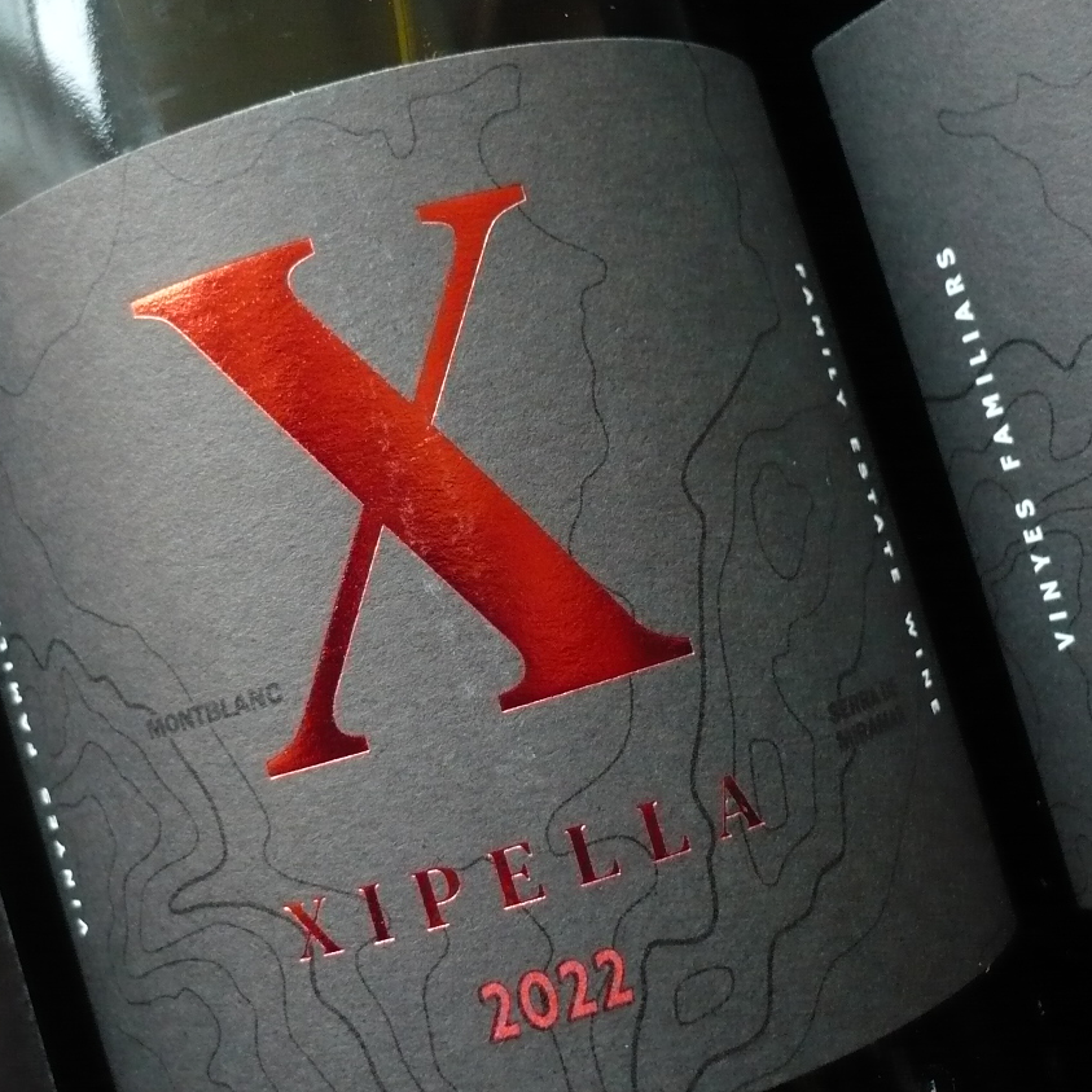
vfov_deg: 36.1
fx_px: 1677
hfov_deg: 35.9
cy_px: 553
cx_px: 424
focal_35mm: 47
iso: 400
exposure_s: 1/30
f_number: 2.8
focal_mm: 5.8
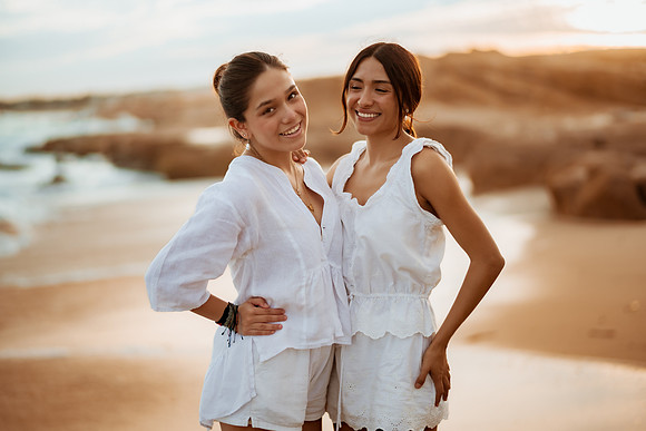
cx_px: 323
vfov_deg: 23.4
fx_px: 1041
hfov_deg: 34.5
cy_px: 216
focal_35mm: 58
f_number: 1.4
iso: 80
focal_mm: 58
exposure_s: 1/2500
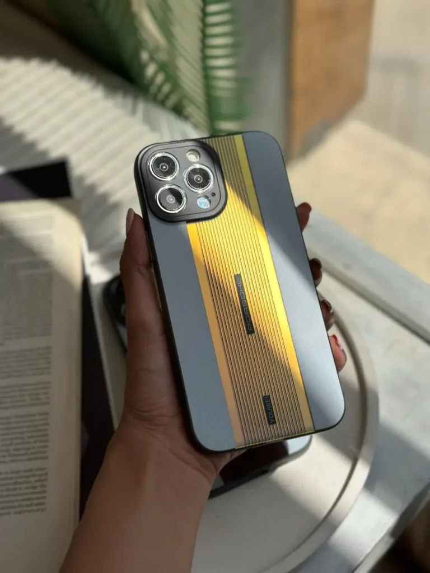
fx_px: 795
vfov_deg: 39.7
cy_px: 286
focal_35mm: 48
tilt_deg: -55.6
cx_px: 215
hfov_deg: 30.3
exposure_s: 1/9804
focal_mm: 6.86
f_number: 1.78
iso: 80
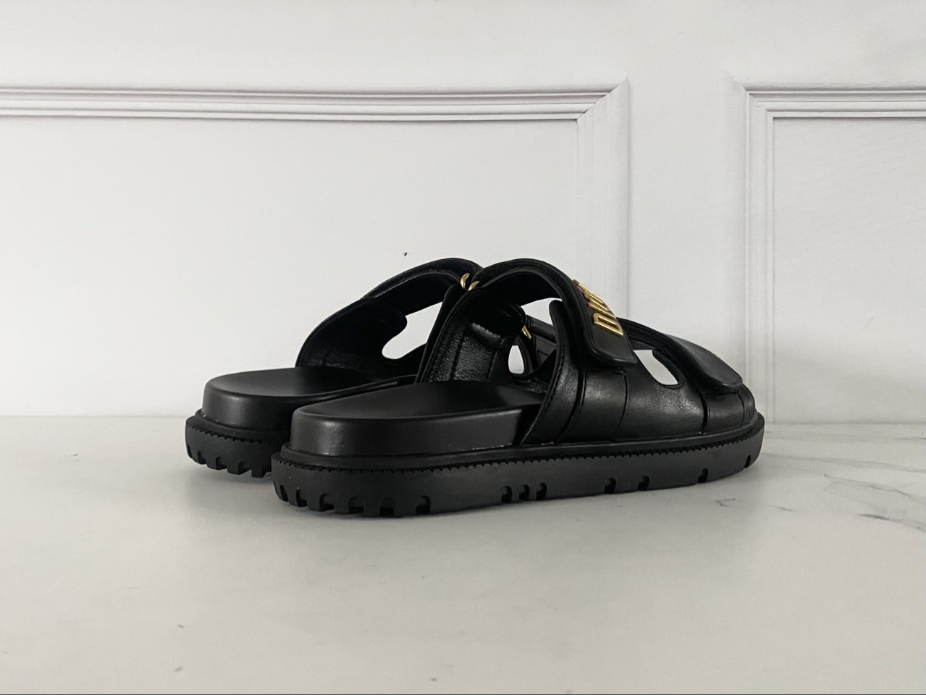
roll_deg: -0.6
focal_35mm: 26
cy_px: 348
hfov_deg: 67.3
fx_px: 696
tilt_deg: -2.7
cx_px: 463
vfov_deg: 53.1
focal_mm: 4.25
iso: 500
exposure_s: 1/30
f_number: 1.8
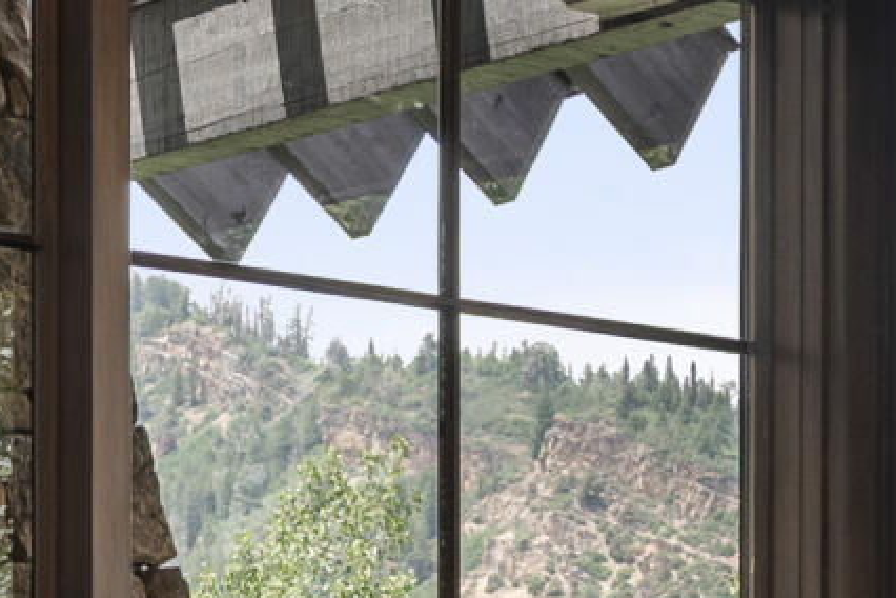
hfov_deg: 13.2
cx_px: 238
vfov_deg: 8.6
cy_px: 979
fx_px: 3857
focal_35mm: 155
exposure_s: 1/25
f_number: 7.1
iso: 400
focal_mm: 22
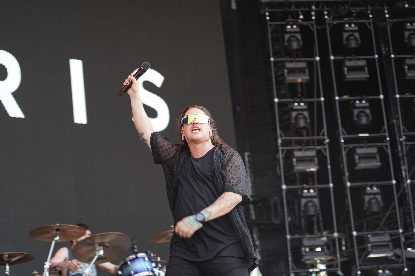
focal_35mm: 105
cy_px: 138
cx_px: 208
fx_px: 1210
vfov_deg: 13.0
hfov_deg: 19.5
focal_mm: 105
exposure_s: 1/125
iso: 100
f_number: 4
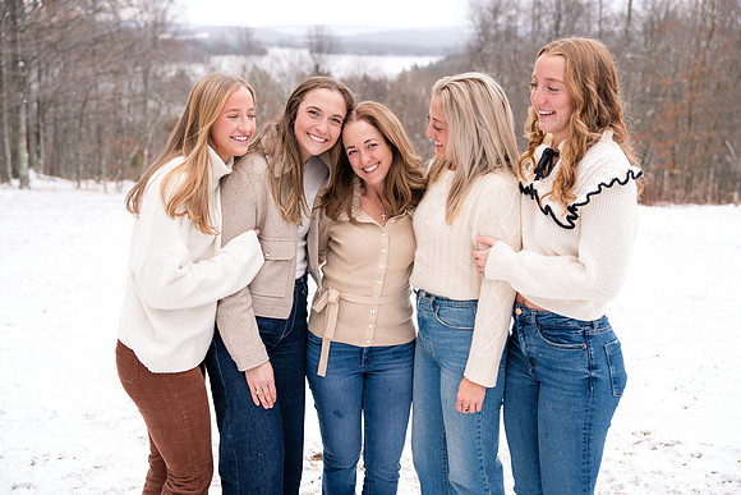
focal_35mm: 40
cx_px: 370
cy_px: 248
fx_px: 823
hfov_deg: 48.4
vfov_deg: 33.4
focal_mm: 40
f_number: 3.2
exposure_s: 1/250
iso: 400
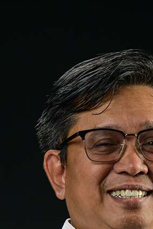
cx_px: 129
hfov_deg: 4.8
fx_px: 1829
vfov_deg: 7.0
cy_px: 376
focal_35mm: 287
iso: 400
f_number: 8
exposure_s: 1/200
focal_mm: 85
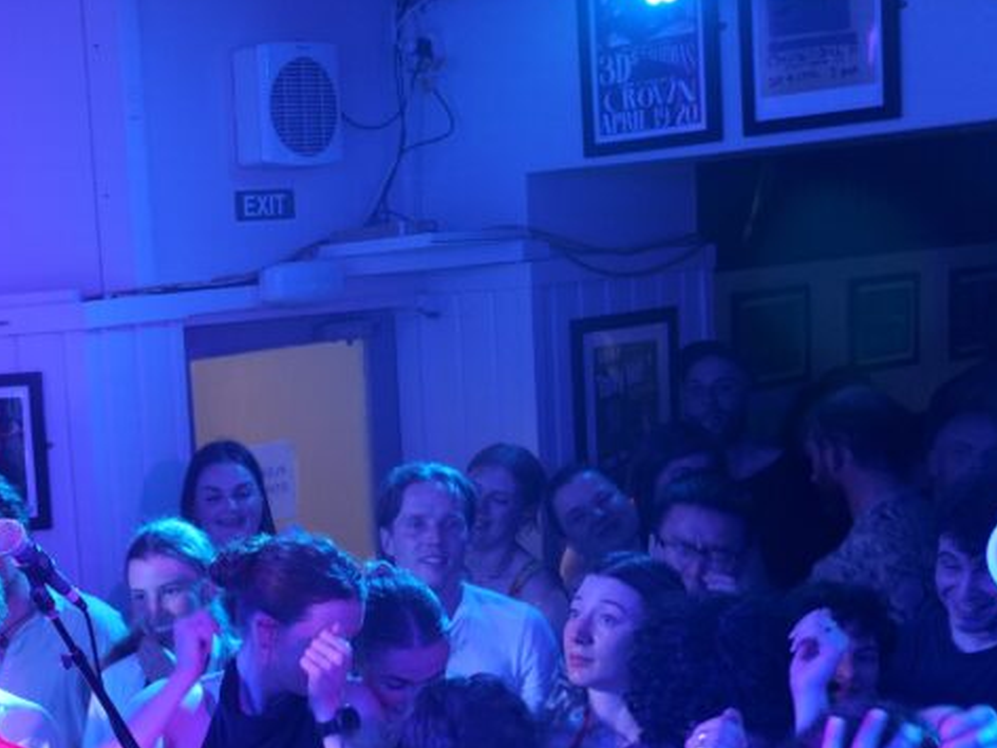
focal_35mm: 73
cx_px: -25
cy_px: 665
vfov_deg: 19.8
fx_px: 2103
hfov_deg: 25.2
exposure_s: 1/60
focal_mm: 35
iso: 2000
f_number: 4.5
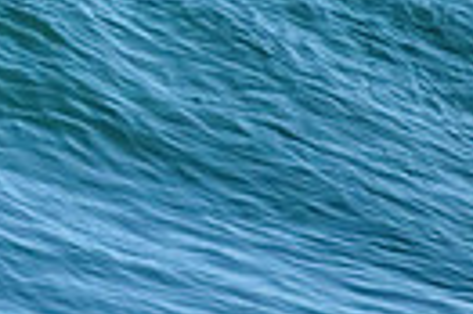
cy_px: 85
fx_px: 46545
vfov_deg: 0.4
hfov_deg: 0.6
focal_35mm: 3547
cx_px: -563
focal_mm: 800
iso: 5000
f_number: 11
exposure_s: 1/640
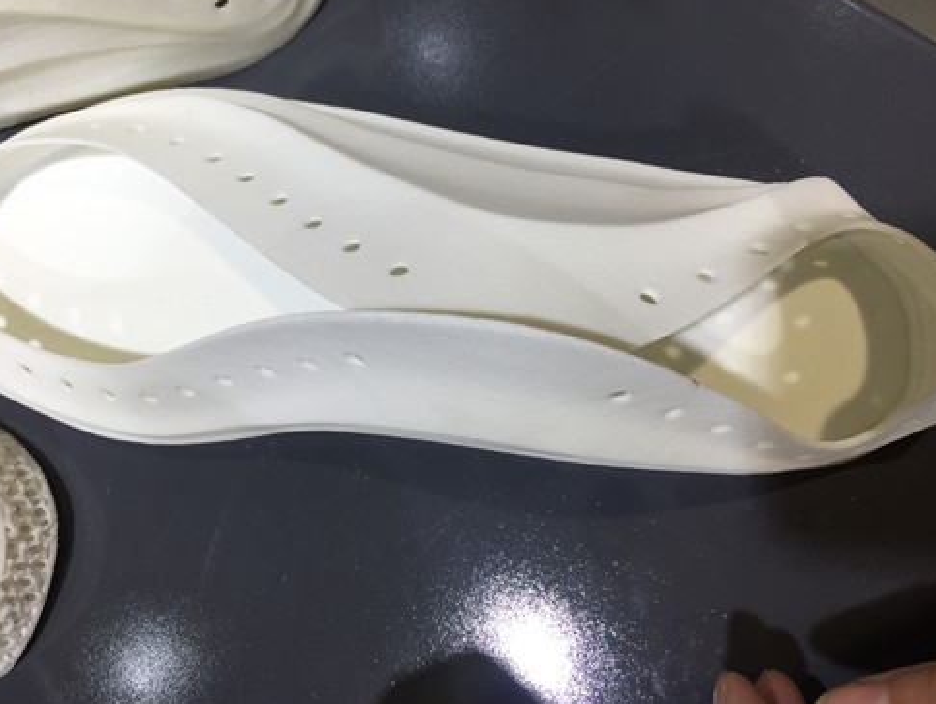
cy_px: 295
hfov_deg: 51.0
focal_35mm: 36
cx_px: 378
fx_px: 974
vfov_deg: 39.6
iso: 40
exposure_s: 1/100
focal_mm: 4.15
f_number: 2.2
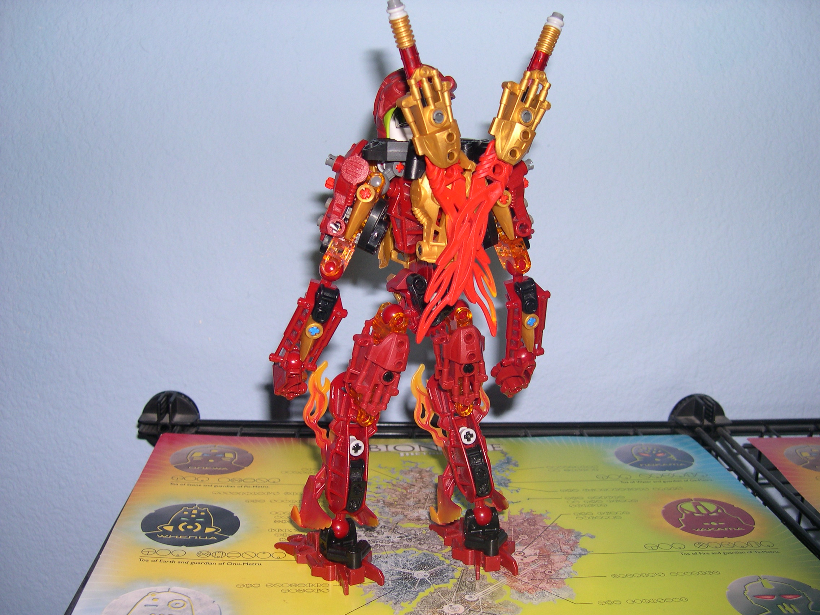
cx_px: 410
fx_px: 900
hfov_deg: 49.0
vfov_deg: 37.7
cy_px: 308
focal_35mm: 38
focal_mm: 8
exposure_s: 1/60
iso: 100
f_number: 2.8
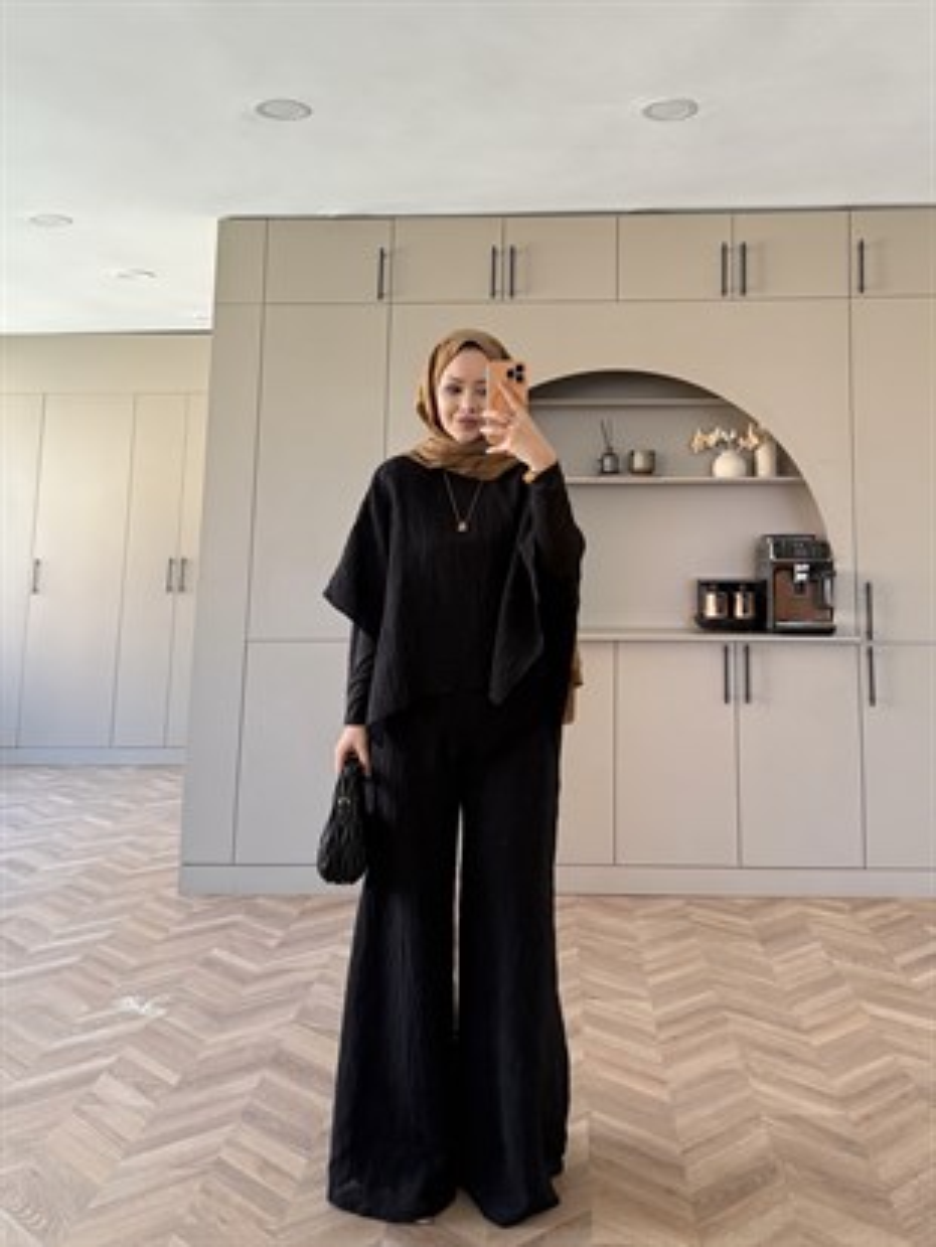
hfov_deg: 56.8
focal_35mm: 24
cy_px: 624
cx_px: 468
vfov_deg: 71.6
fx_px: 865
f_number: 1.78
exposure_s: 1/121
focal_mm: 6.76
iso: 100
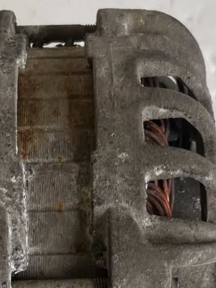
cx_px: 98
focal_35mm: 99
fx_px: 824
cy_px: 434
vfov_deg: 17.7
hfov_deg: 14.9
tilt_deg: -77.5
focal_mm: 5.1
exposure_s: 1/153
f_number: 1.6
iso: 40
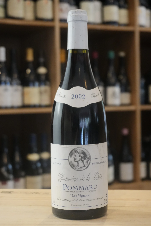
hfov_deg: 19.7
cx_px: 76
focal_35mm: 69
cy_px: 113
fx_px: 434
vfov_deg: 29.2
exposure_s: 1/160
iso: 5000
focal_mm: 46
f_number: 5.6
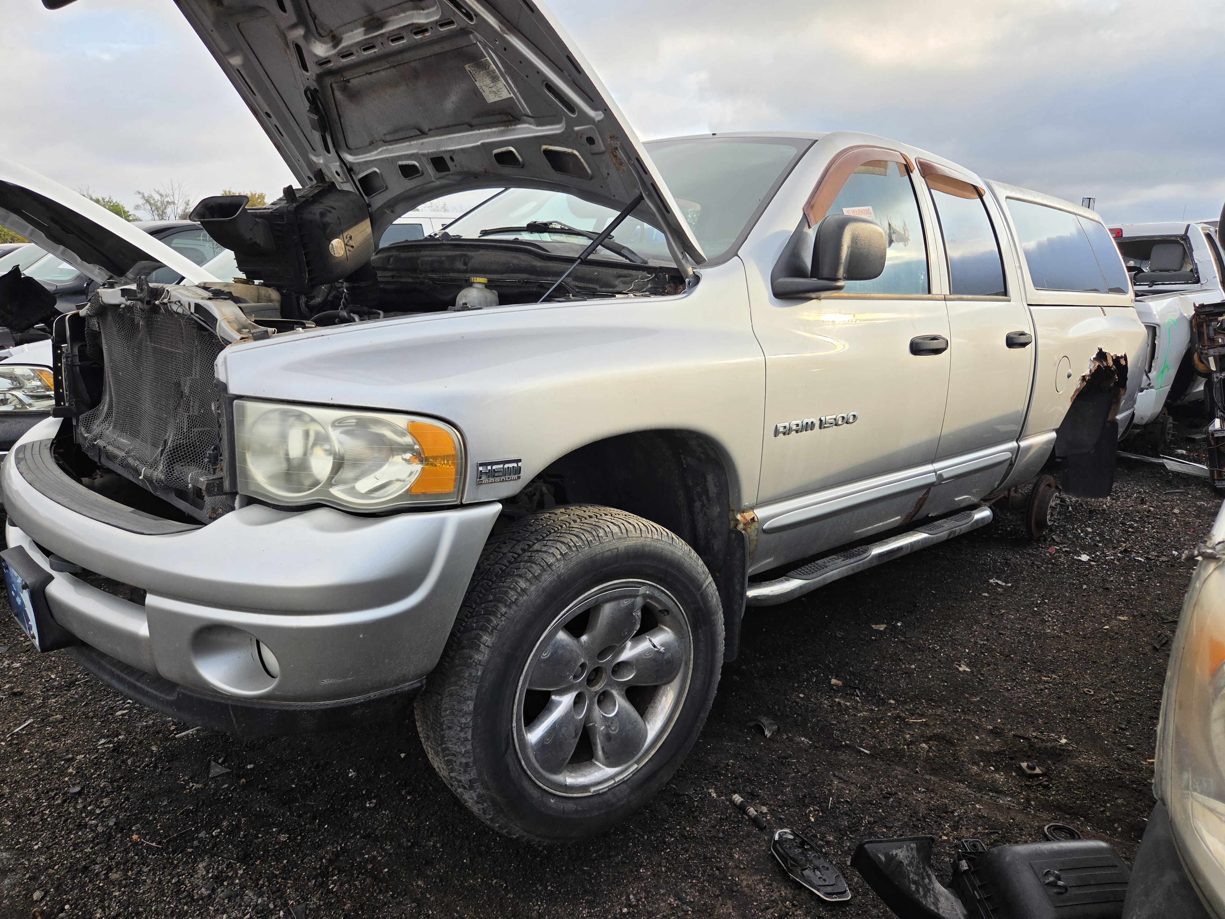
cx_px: 612
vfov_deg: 58.9
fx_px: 814
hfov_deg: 73.9
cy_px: 460
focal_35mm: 23
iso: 80
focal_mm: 5.4
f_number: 1.8
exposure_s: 1/1361
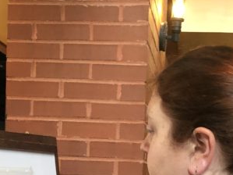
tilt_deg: -5.2
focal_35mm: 96
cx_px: 124
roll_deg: -3.0
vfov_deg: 14.9
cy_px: 208
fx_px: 646
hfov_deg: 20.4
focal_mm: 3.99
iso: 50
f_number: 1.8
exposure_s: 1/15
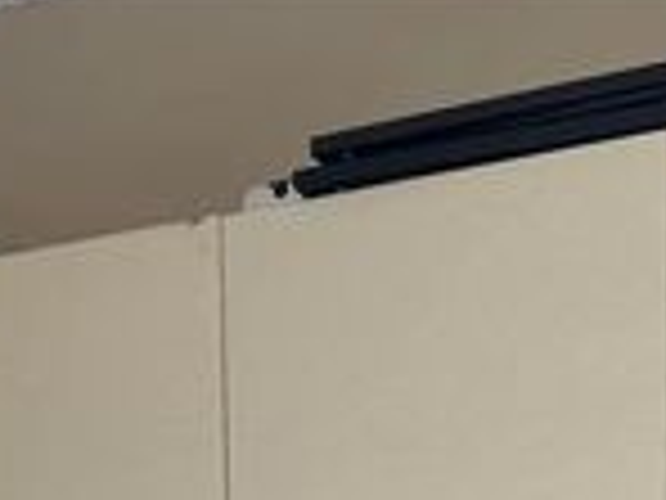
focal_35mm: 104
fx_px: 2001
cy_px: 1059
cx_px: 230
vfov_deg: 12.3
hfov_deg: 18.8
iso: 50
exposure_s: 1/131
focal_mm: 6.76
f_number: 1.78
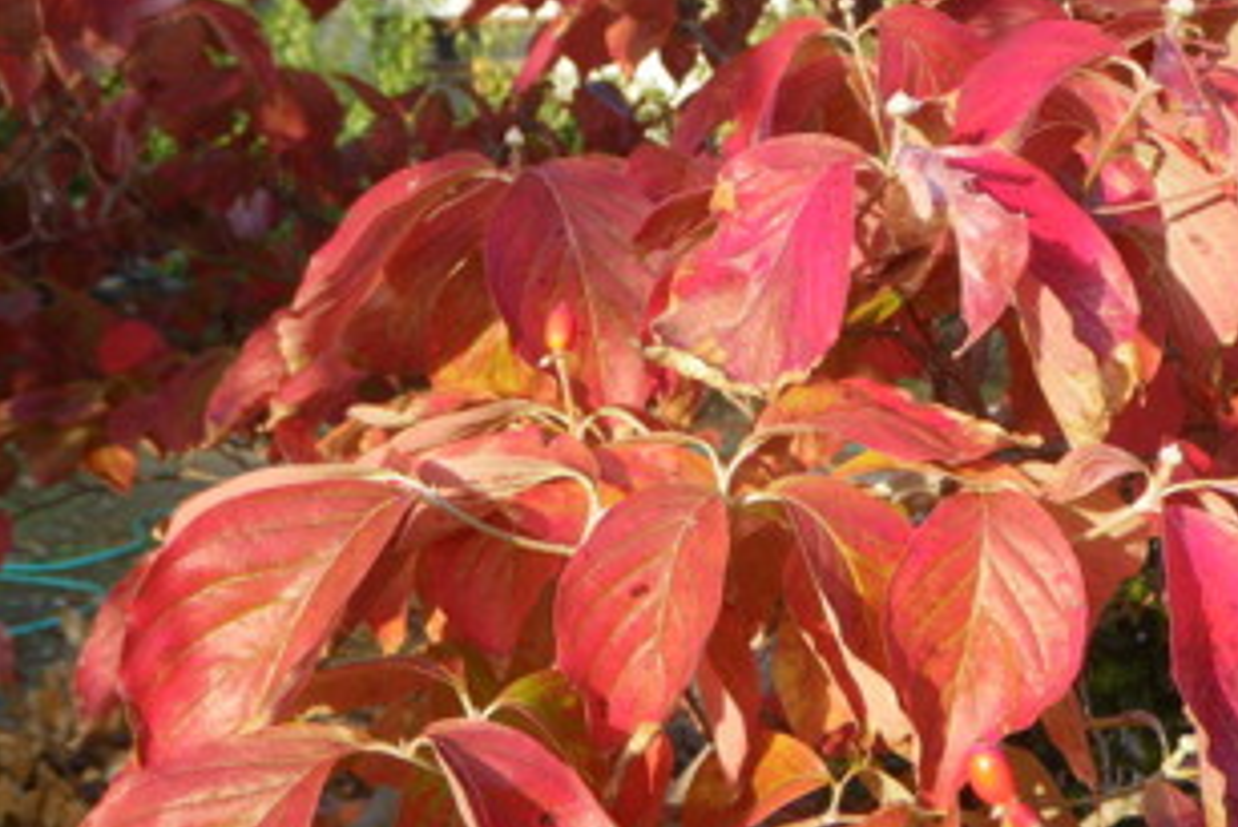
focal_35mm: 64
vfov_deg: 21.3
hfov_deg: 30.9
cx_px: 903
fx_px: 2202
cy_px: 416
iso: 50
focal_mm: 7.5
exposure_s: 1/60
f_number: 4.2
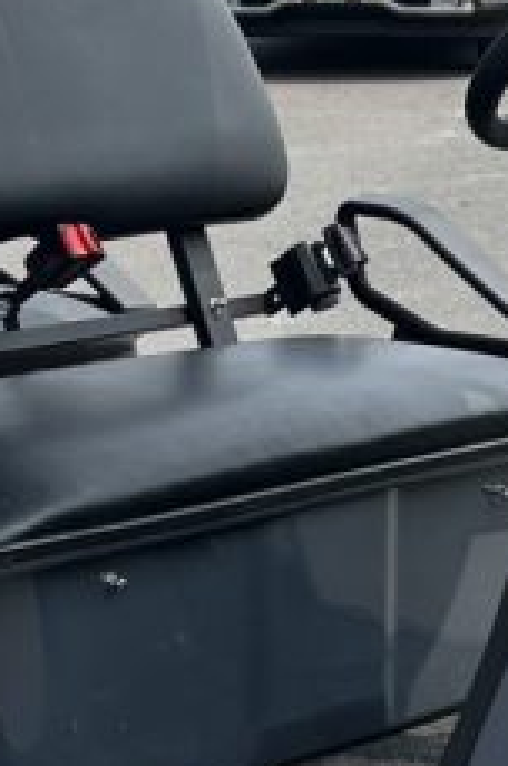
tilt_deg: -13.2
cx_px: 190
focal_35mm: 142
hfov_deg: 9.6
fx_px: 3015
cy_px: 572
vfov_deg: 14.4
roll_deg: +0.8
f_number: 1.5
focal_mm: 5.7
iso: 50
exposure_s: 1/3257
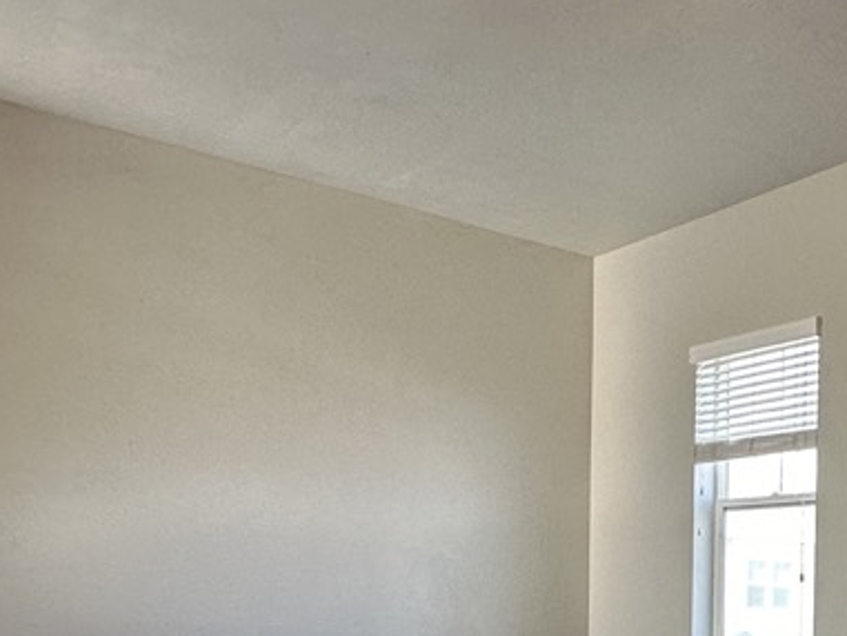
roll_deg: -0.9
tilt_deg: -1.2
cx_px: 869
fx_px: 1150
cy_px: 632
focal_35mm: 47
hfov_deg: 36.0
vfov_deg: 29.0
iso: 160
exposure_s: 1/120
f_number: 2.2
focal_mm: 2.22
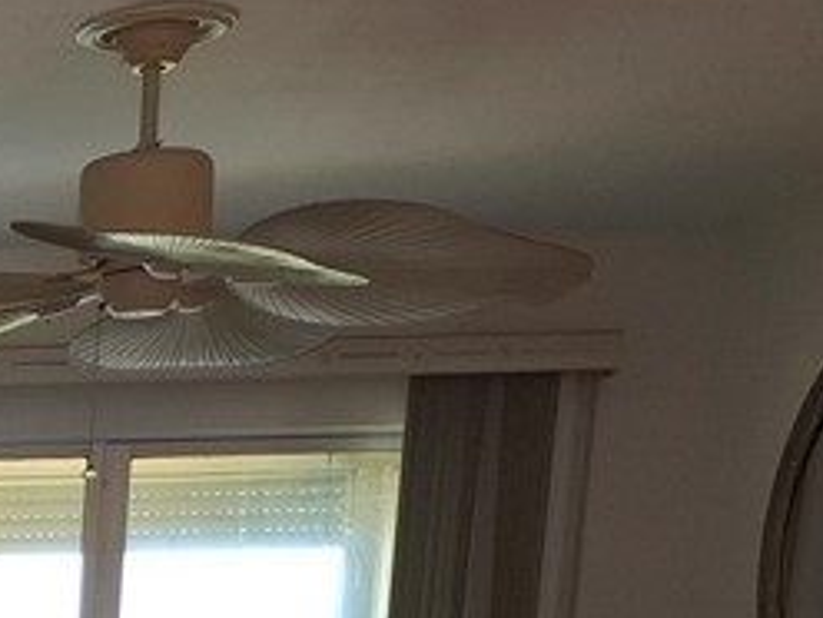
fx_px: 2259
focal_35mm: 95
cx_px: -713
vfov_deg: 13.5
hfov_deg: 16.7
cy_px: 1206
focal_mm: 5.54
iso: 200
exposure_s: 1/60
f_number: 1.8
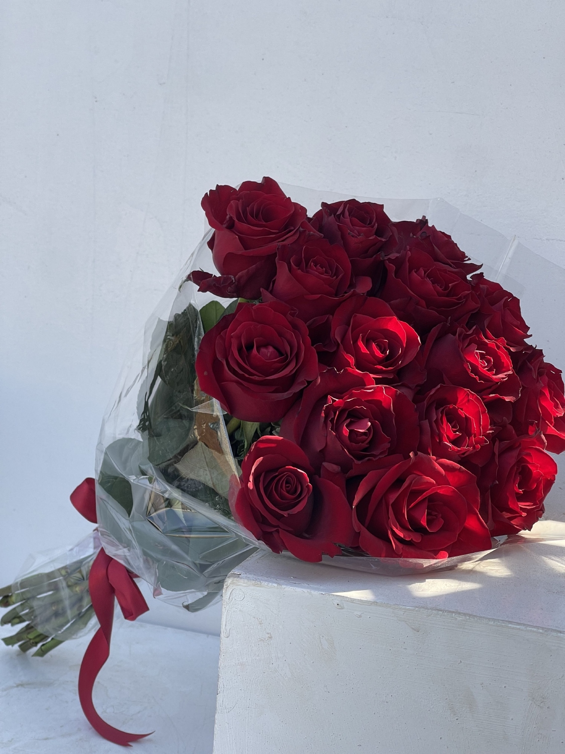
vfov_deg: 30.3
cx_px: 282
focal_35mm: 64
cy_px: 377
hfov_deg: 22.9
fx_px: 1393
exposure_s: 1/306
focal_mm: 7.5
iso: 20
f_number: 2.2
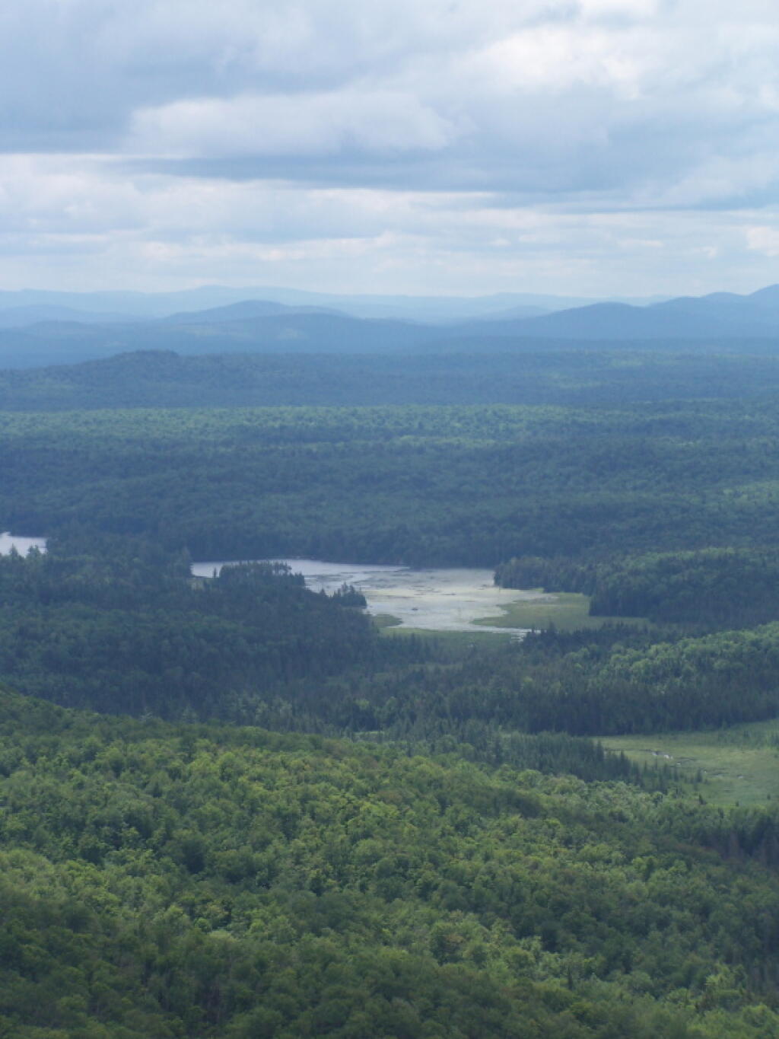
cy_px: 520
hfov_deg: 10.7
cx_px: 390
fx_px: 4170
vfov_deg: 14.2
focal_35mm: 139
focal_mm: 23.1
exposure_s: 1/640
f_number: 4.5
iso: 80
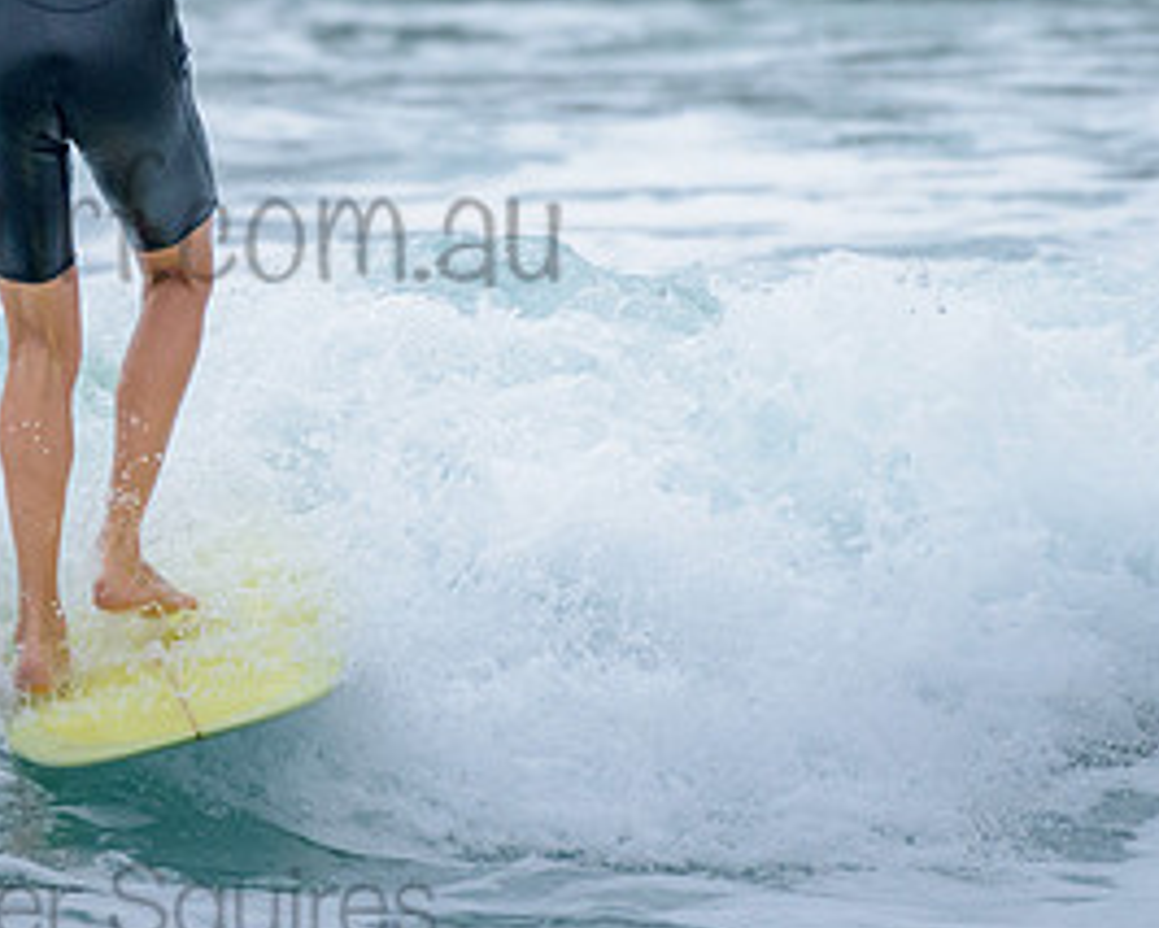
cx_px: 119
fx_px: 39668
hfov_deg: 1.7
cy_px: 143
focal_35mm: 1156
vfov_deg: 1.3
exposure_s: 1/2000
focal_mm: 460
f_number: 5.6
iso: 1400
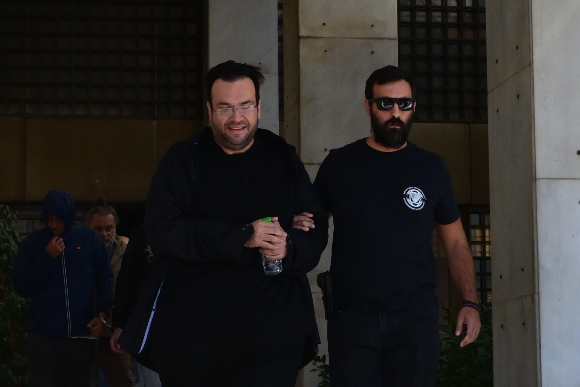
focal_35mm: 42
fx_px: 677
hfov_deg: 46.4
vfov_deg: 31.9
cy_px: 194
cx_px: 290
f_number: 7.1
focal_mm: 28
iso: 1000
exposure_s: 1/800
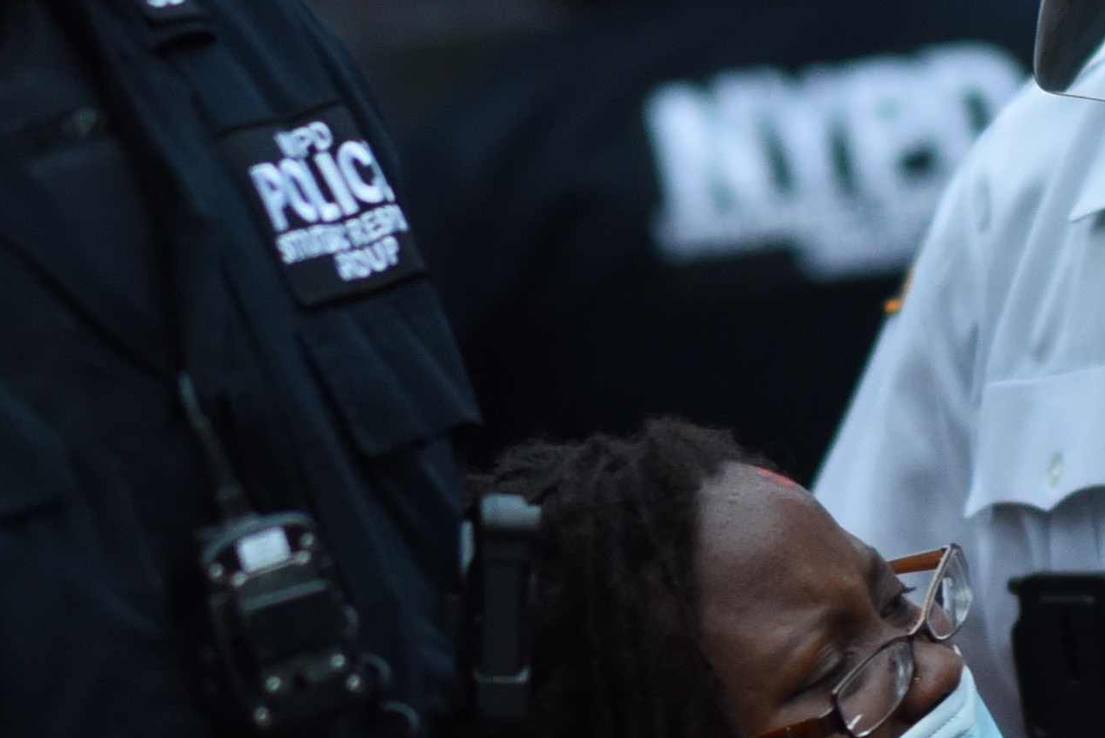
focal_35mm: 493
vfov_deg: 2.8
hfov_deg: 4.2
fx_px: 15137
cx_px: 811
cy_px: 539
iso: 2000
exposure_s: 1/640
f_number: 1.4
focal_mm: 105
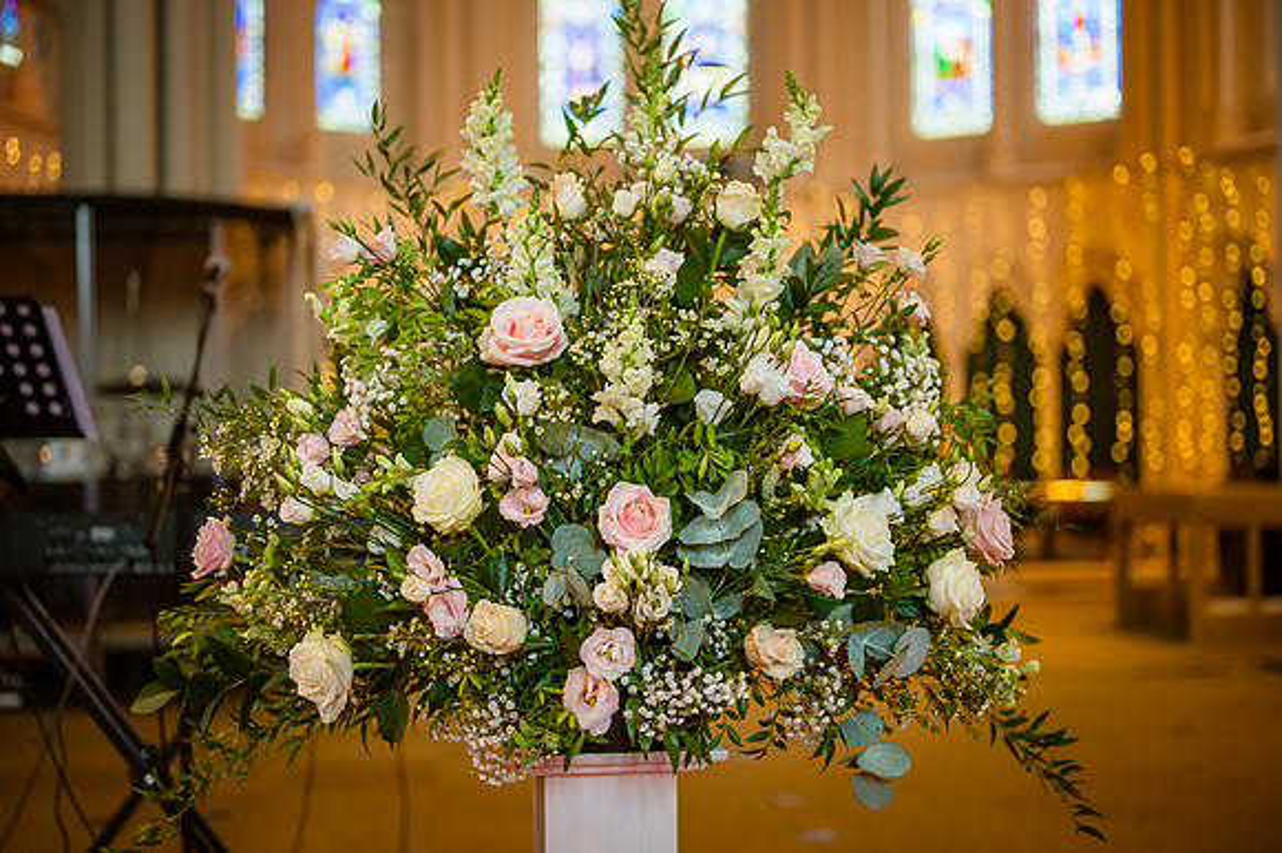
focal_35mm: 50
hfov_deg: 39.6
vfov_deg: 27.0
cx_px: 641
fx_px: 1779
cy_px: 426
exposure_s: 1/100
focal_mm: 50
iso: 250
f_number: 2
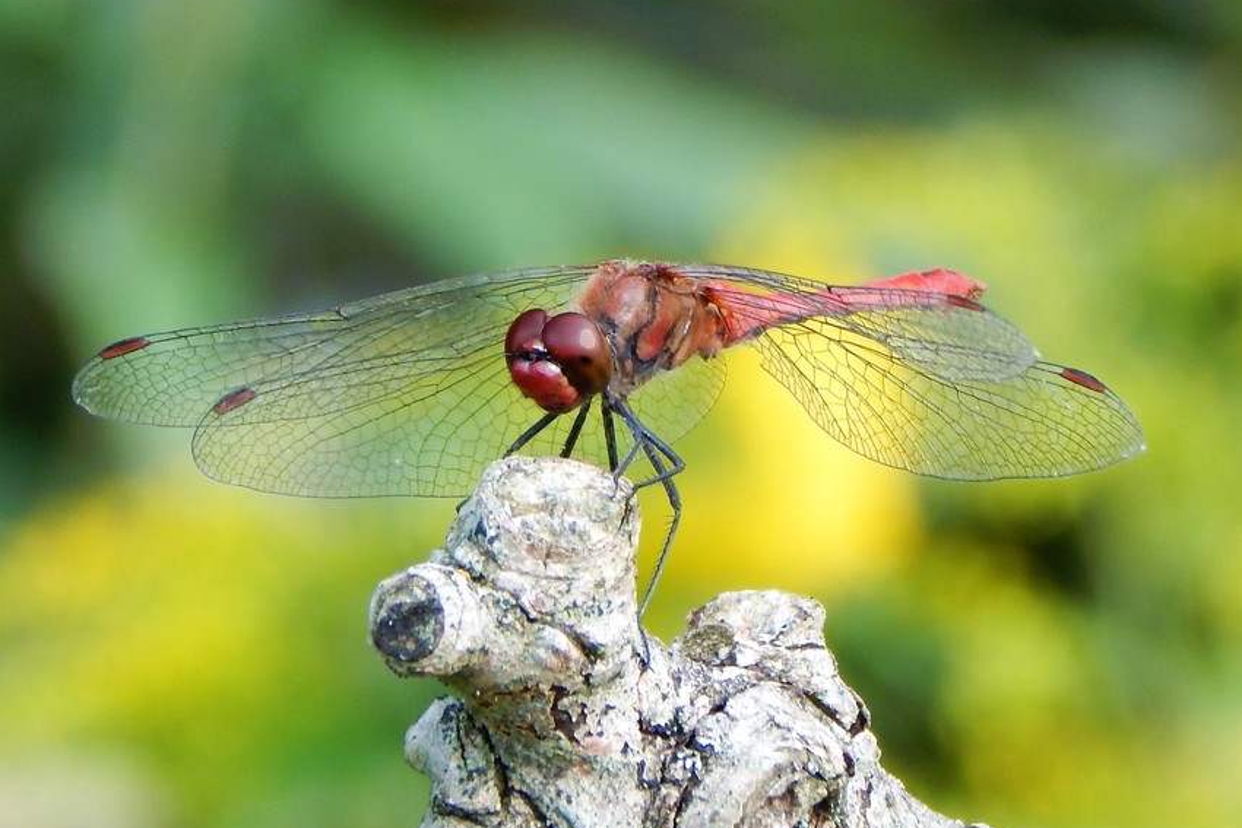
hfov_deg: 5.7
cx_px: 620
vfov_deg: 3.8
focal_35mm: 361
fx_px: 12456
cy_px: 405
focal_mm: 62.2
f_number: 5.7
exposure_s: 1/80
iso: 125
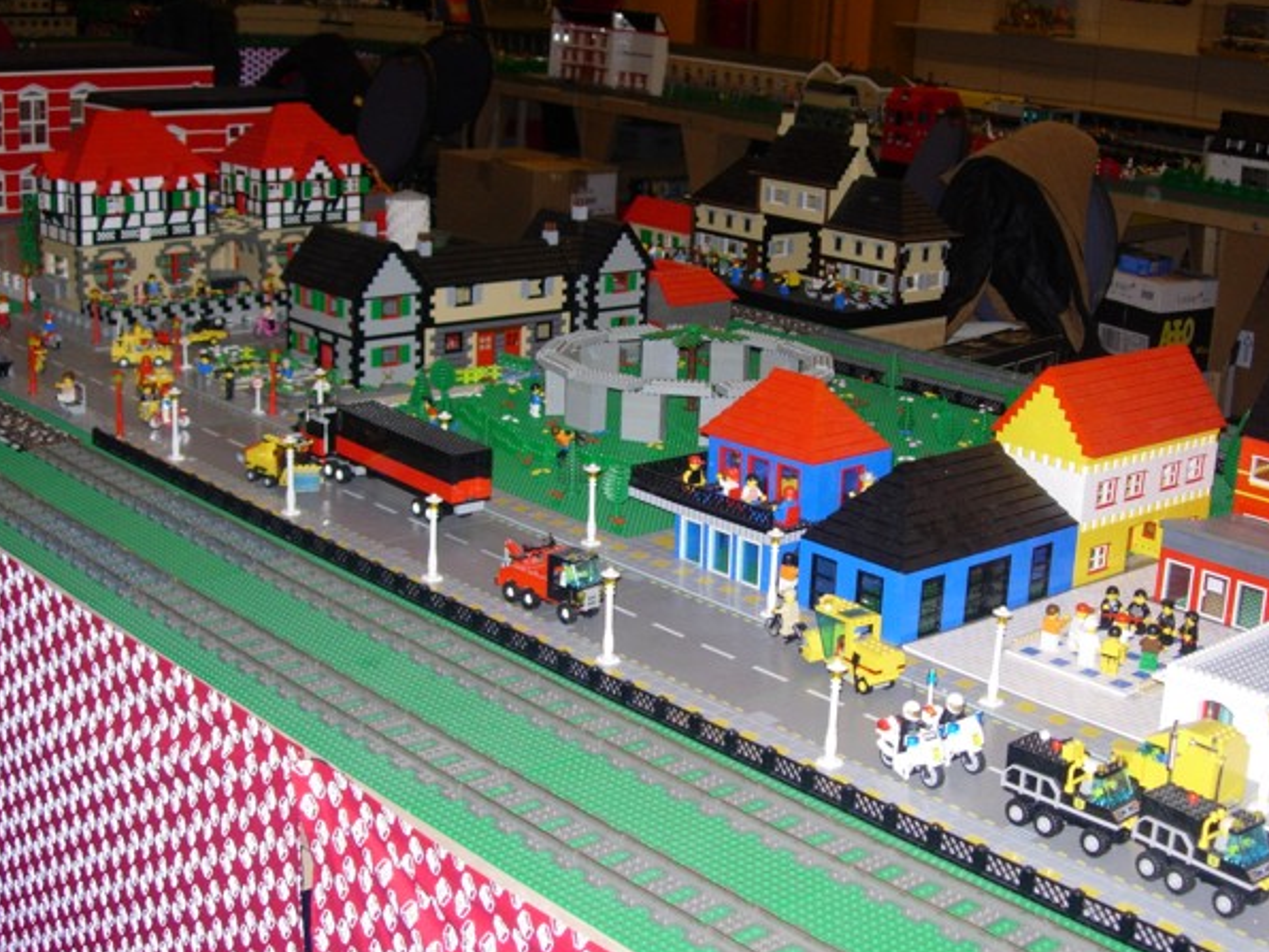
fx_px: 1870
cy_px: 473
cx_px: 777
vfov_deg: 28.6
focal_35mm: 51
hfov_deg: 37.3
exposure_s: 1/64
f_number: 2.8
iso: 79
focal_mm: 7.8
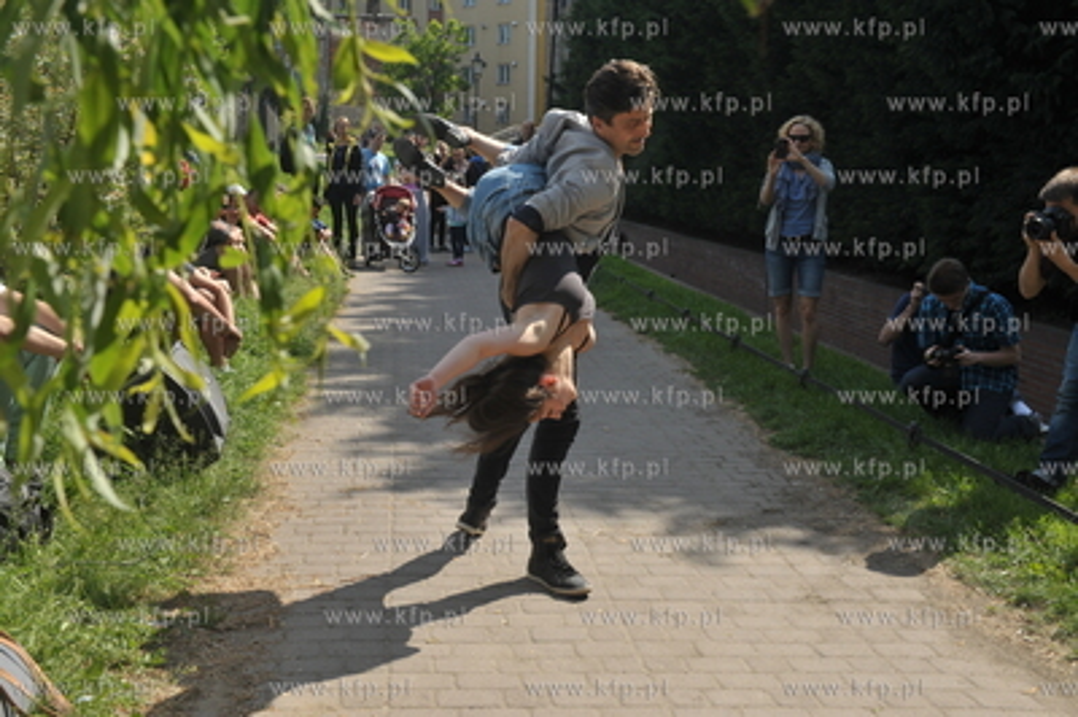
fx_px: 1257
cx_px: 539
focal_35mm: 42
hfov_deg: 46.4
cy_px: 358
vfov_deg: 31.8
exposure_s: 1/640
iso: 400
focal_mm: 42
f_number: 9
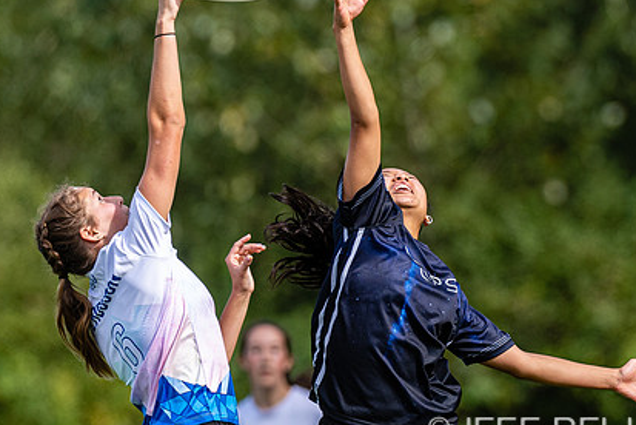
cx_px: 326
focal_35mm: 972
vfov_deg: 1.4
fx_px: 17183
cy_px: 313
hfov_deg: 2.1
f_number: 4
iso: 250
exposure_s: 1/1250
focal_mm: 330
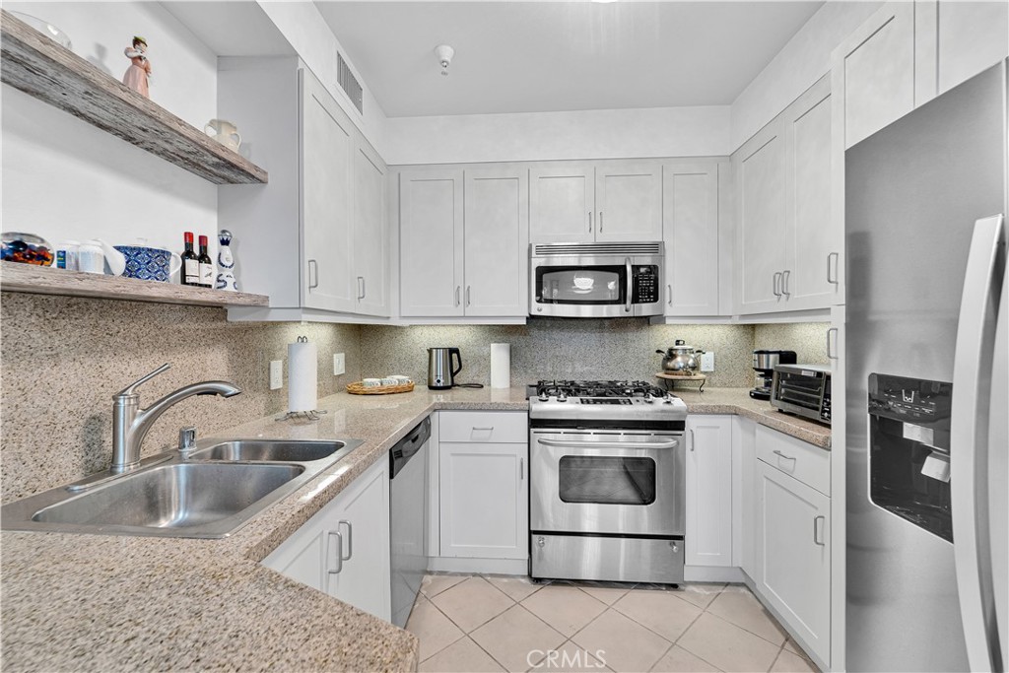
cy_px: 336
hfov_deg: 104.2
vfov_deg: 81.2
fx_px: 392
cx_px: 504
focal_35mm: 14
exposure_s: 1/13
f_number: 8
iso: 100
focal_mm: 14
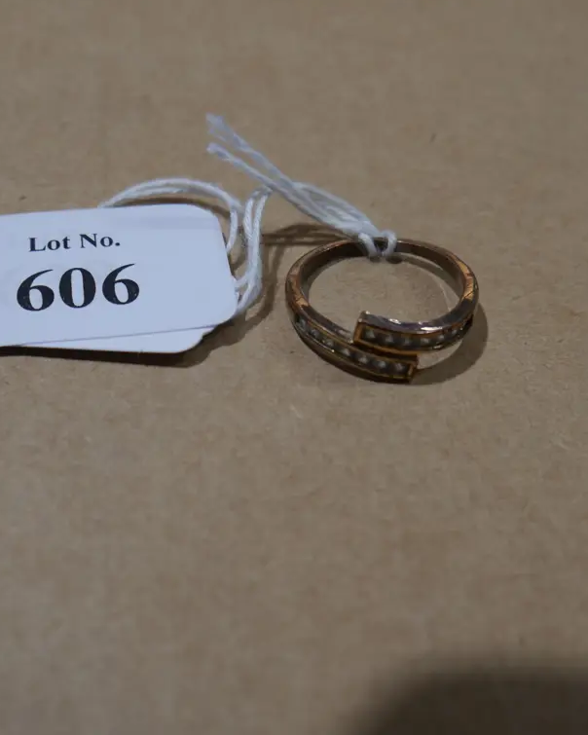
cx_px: 226
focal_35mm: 53
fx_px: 1153
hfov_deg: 28.5
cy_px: 366
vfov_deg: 35.4
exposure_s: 1/125
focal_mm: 20
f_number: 4.4
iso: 200
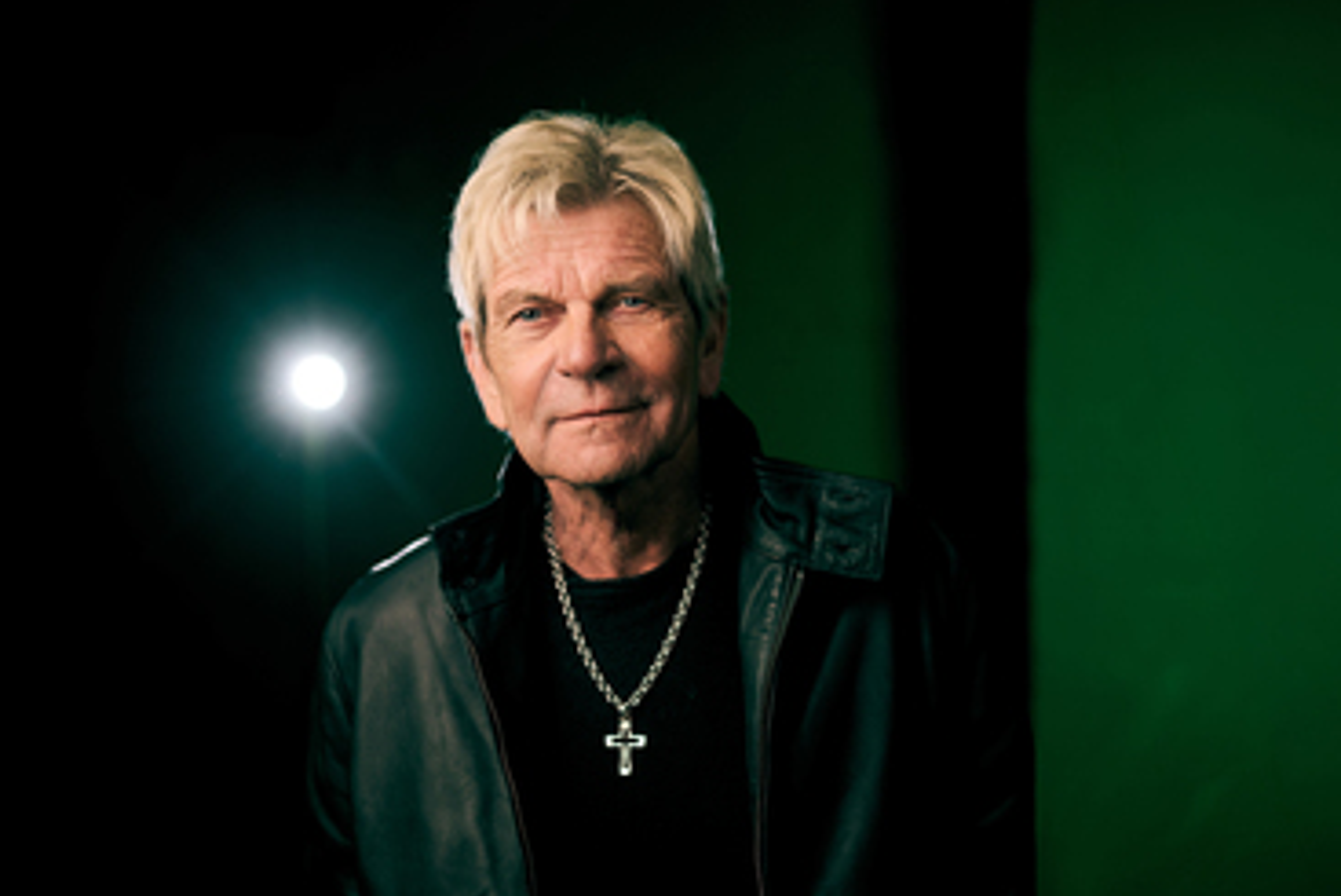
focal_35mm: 60
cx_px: 625
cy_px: 466
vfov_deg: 22.6
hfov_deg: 33.4
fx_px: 2236
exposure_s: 1/250
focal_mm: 55
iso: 400
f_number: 1.8
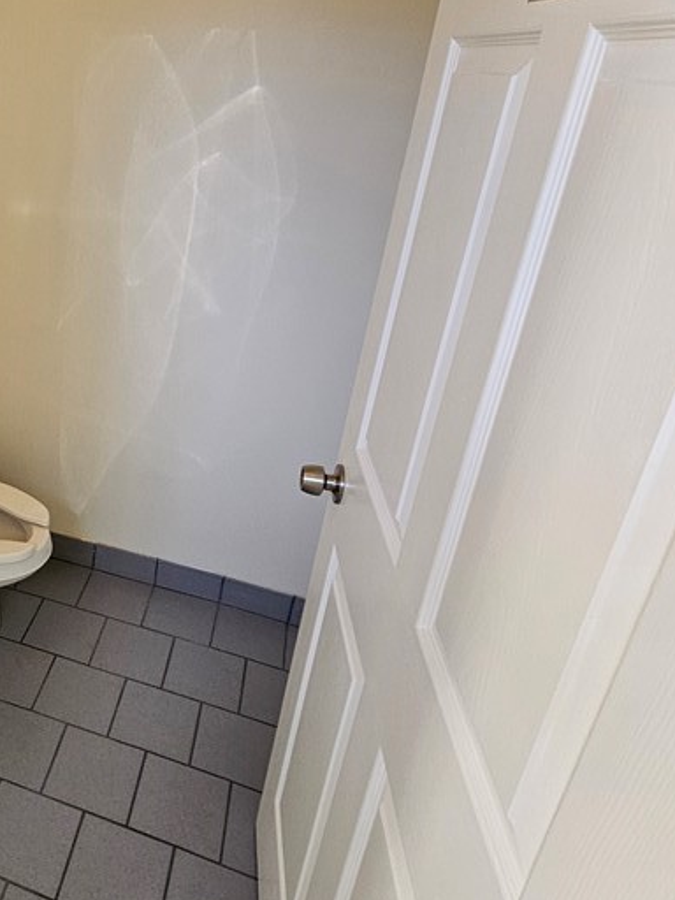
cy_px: 330
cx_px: 25
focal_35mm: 26
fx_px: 676
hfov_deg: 46.0
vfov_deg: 66.2
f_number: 2.2
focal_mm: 2.2
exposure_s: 1/60
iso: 250
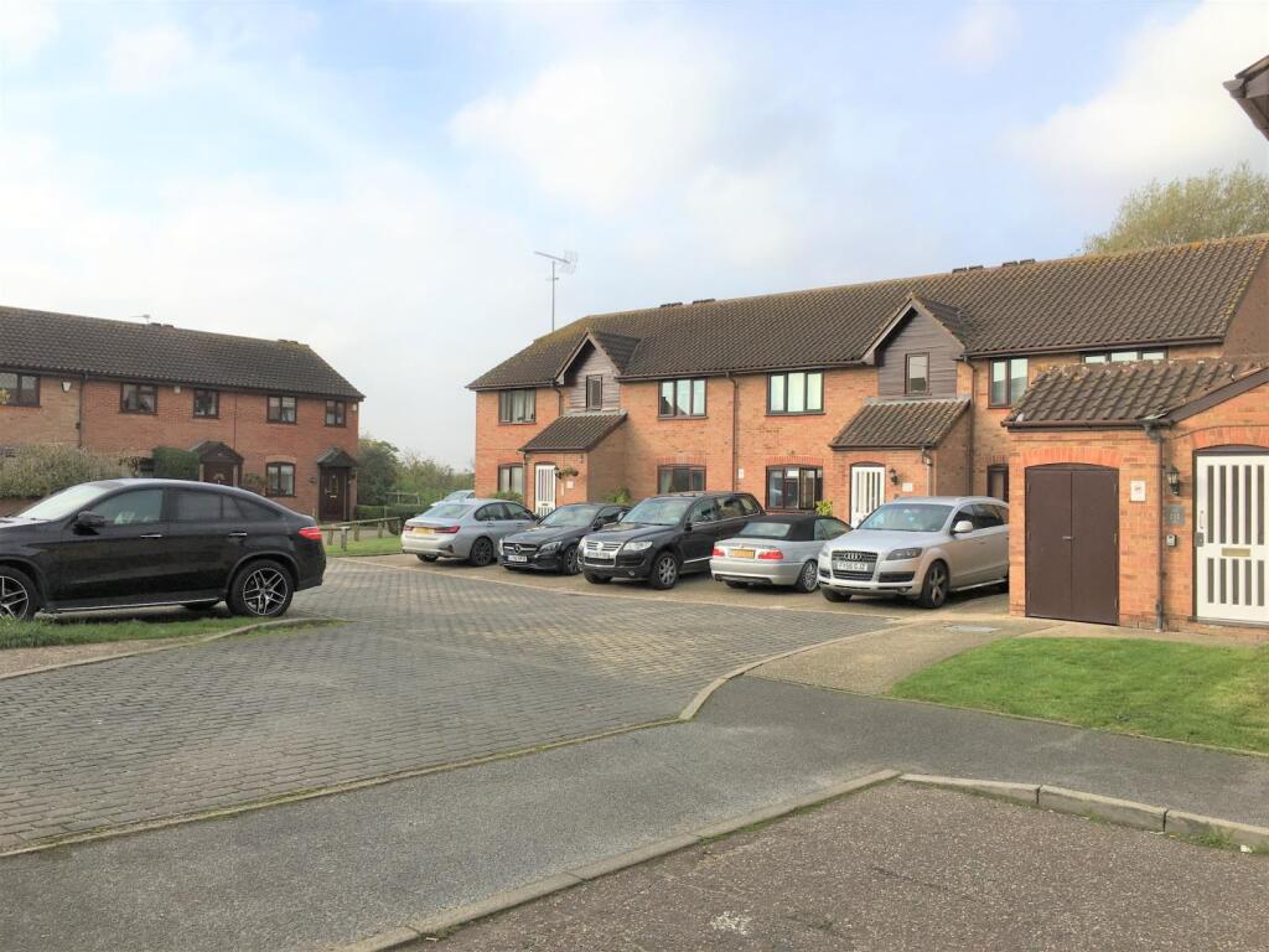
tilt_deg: +2.1
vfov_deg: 48.2
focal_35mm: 29
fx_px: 1063
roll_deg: -1.9
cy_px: 476
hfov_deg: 61.7
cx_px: 634
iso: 25
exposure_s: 1/1131
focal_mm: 4.15
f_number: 2.2
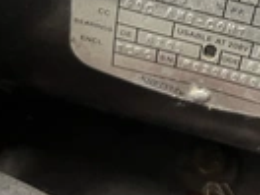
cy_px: -35
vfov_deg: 17.8
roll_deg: -15.6
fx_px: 593
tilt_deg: -41.3
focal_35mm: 79
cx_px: 262
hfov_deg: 23.6
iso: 250
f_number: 1.6
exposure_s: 1/60
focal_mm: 5.1
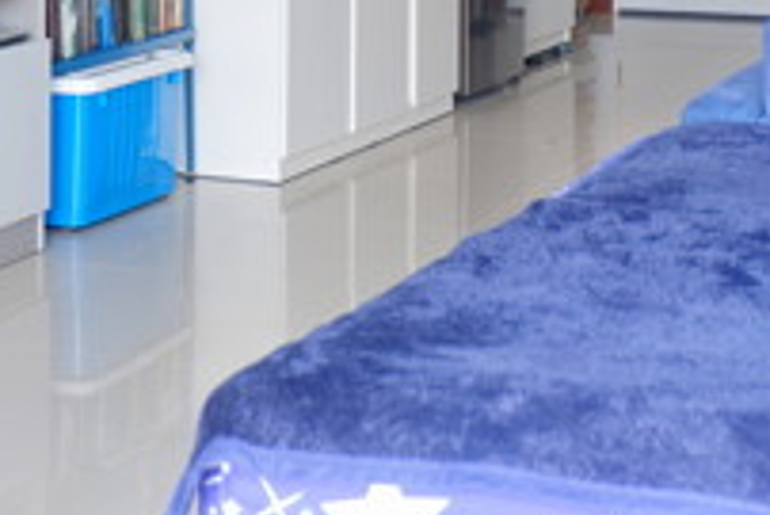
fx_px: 2098
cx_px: 366
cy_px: -191
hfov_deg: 20.8
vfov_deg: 13.4
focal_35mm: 98
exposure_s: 1/50
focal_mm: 22.2
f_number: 4
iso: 200
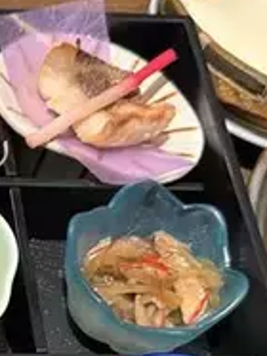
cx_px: -132
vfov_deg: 24.4
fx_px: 793
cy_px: 341
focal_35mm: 77
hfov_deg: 17.3
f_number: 1.78
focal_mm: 6.86
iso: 500
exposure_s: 1/60
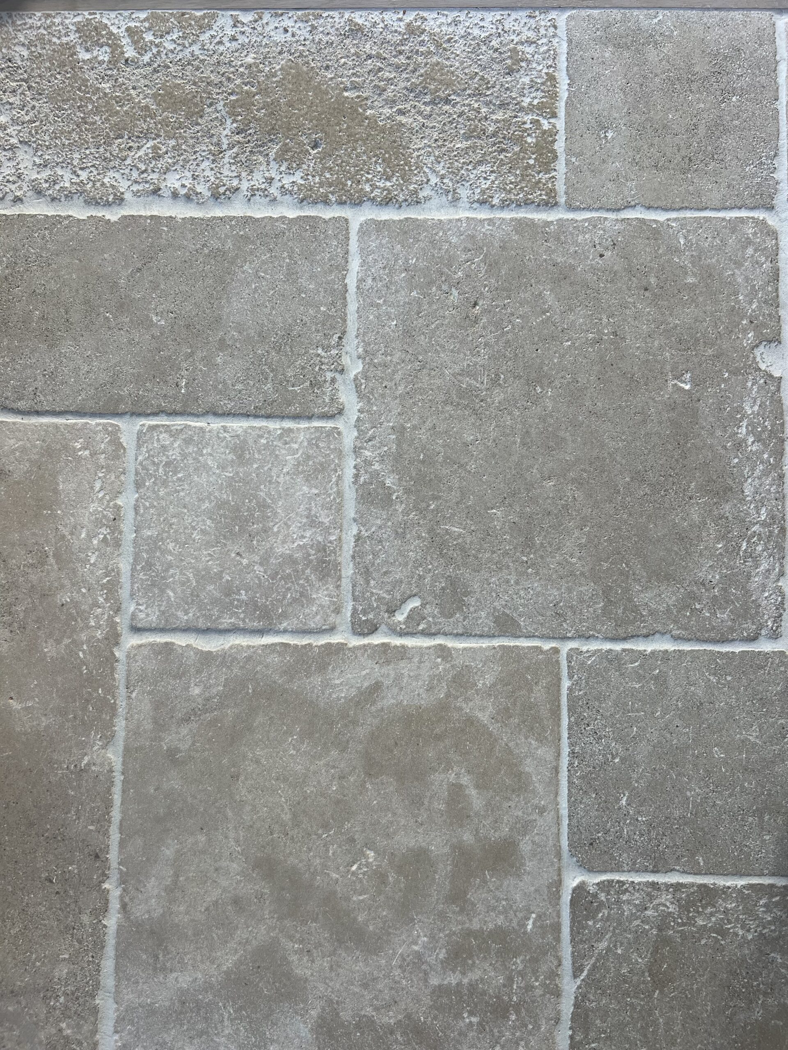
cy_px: 525
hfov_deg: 53.1
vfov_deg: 67.3
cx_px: 394
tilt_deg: -84.3
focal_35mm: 26
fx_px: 789
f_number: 1.5
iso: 50
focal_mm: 5.7
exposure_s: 1/121
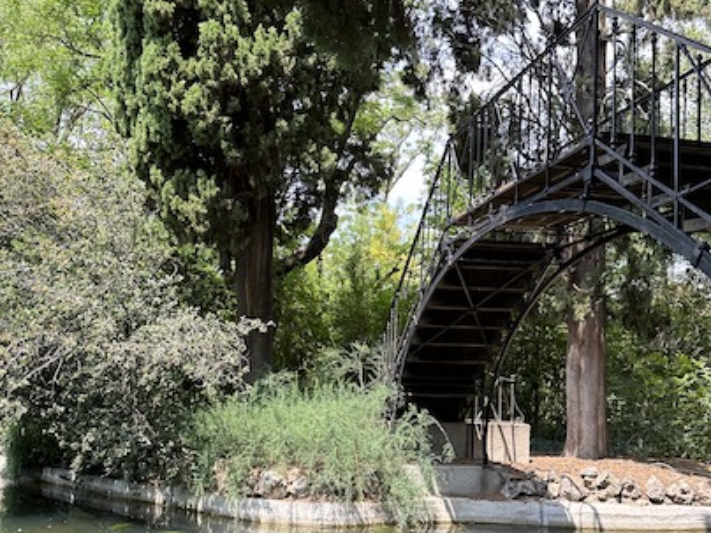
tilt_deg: +2.5
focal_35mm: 38
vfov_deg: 37.4
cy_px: 345
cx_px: 392
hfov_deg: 48.9
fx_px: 781
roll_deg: -0.8
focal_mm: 6.86
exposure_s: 1/587
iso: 80
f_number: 1.78
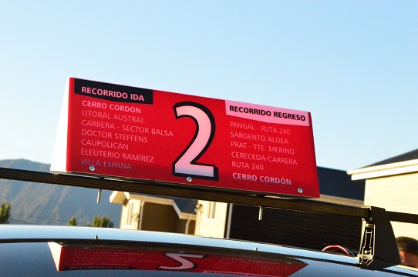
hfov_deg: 24.6
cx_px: 209
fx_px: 957
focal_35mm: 82
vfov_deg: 16.5
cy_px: 138
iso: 6400
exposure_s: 1/2500
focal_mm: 55
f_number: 11
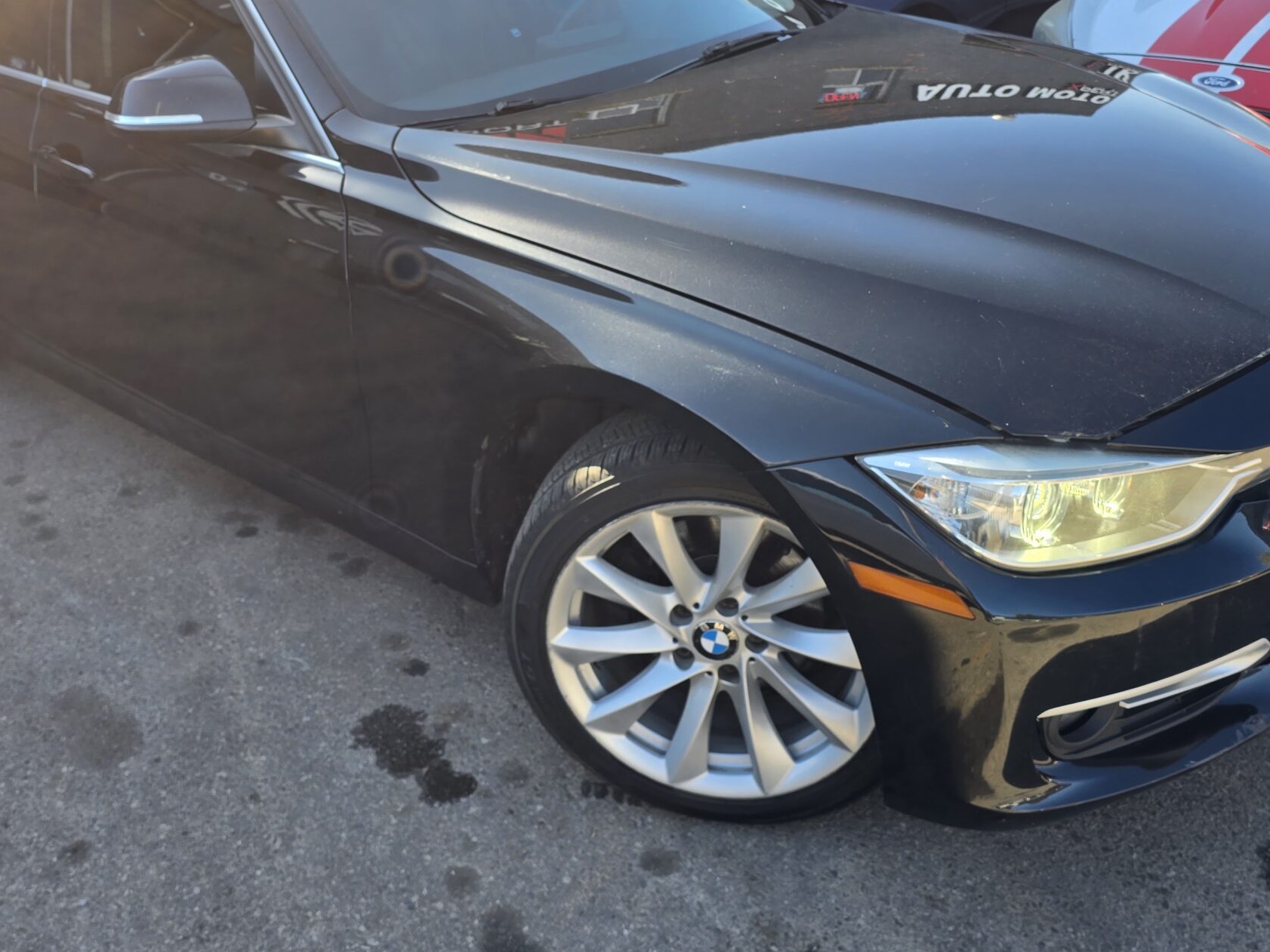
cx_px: 544
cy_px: 244
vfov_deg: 39.7
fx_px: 1284
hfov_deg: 52.4
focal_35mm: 35
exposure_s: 1/180
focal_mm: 6.3
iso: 12
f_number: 1.7
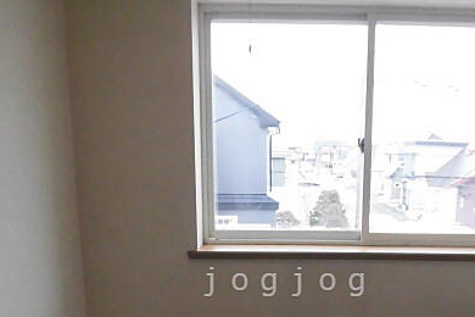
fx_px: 541
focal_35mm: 41
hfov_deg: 47.1
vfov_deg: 31.2
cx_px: 287
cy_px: 282
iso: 640
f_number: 3.1
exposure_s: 1/500
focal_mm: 4.3
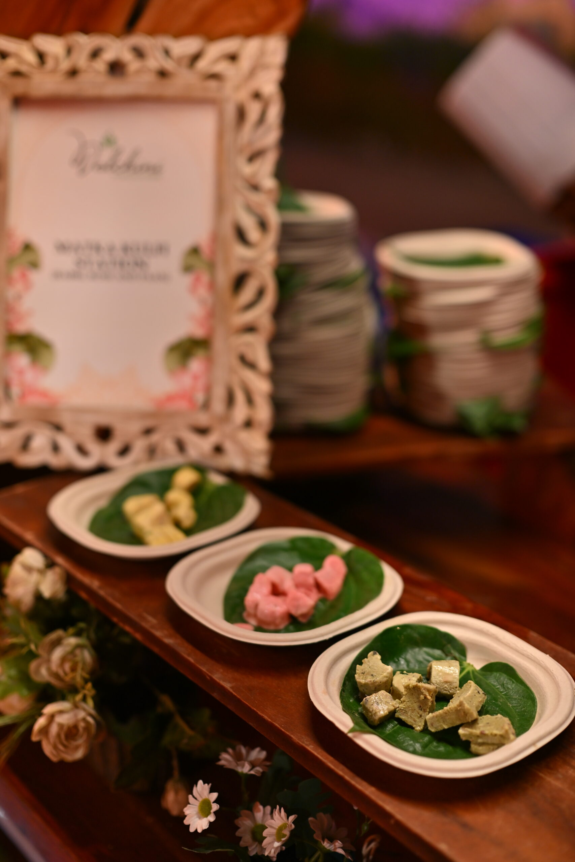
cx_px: 288
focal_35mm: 50
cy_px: 431
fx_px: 1198
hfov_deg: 27.0
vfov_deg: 39.6
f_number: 2
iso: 250
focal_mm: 50
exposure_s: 1/125
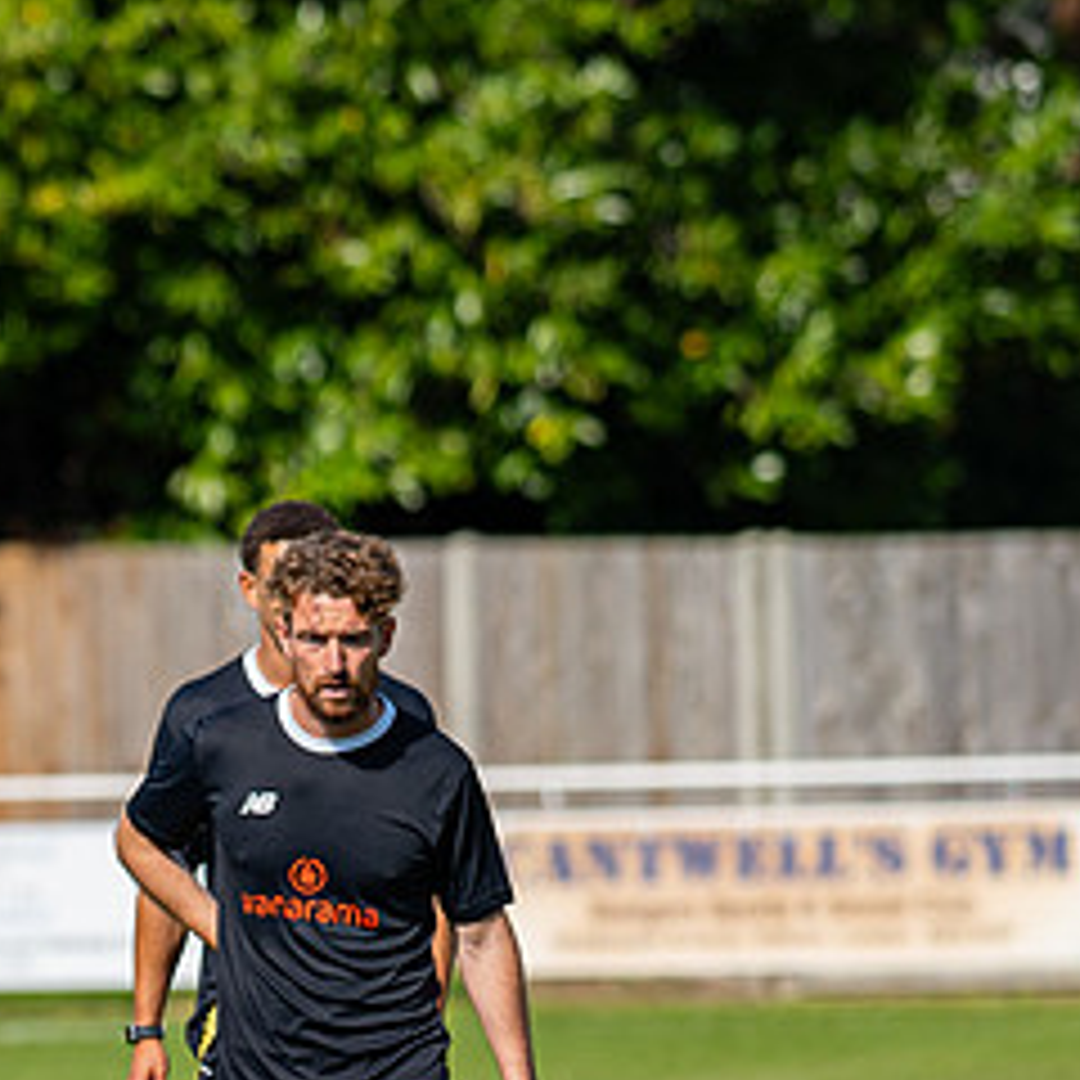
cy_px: 1007
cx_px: -207
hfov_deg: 3.5
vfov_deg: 3.5
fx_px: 17649
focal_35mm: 500
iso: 50
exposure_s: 1/2500
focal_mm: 135
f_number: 2.1
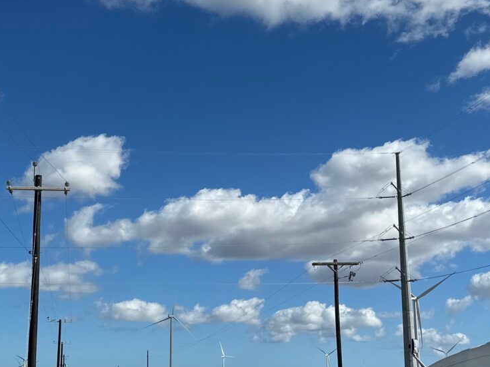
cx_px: 264
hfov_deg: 40.4
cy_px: 234
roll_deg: -0.5
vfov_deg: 30.7
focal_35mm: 47
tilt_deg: +9.3
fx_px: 665
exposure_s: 1/8929
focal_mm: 6.86
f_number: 1.78
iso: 80
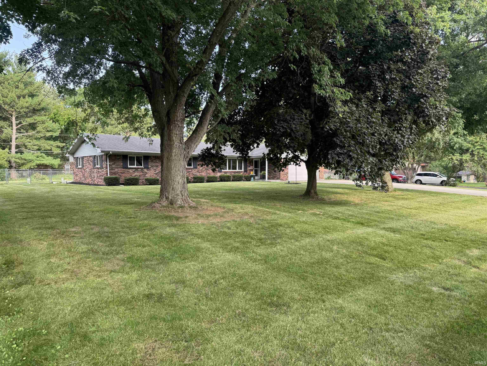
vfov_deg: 56.8
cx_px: 244
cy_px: 183
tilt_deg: -1.2
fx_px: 338
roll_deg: +0.0
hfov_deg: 71.6
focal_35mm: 24
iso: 64
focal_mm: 6.76
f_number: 1.78
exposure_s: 1/213
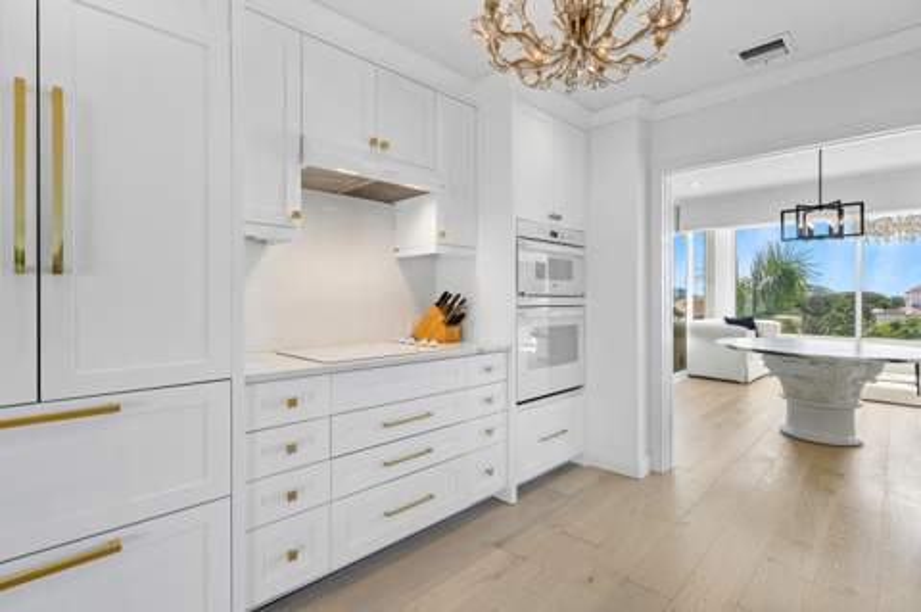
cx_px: 460
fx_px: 422
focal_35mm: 16
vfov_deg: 71.9
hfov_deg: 95.0
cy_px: 306
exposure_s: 1/13
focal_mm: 11
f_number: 8
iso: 160
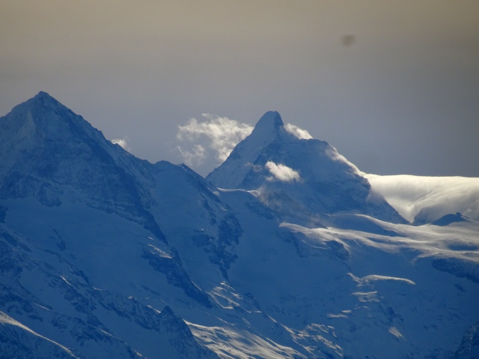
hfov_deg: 4.8
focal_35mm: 413
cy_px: 180
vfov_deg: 3.6
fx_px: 5715
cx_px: 240
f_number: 6.3
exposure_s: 1/1600
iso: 80
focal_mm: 70.55
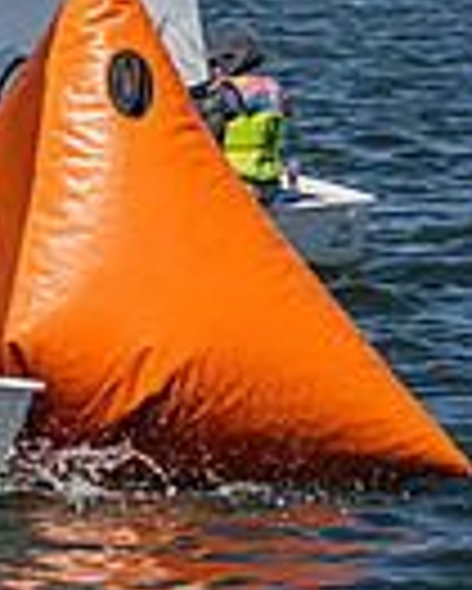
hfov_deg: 3.5
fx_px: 7604
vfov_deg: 4.4
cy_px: 65
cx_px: -823
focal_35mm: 436
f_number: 6.7
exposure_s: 1/1250
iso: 250
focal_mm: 105
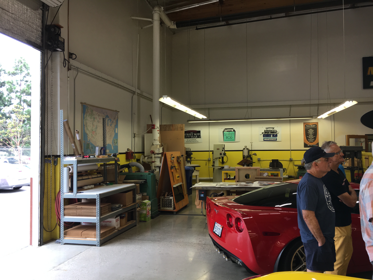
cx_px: 186
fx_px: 312
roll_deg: +0.4
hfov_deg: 61.7
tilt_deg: +1.4
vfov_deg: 48.2
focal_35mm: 29
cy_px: 140
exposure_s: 1/60
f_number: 2.2
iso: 32
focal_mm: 4.15
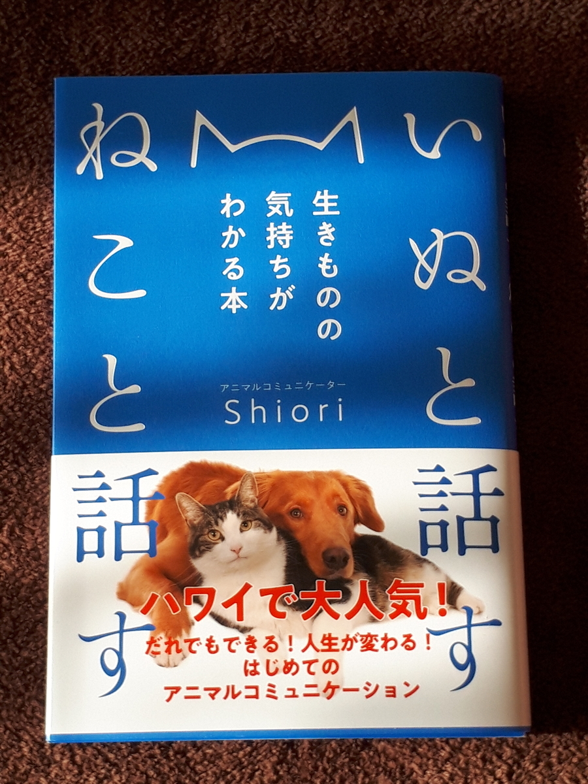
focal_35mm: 27
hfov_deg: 51.4
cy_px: 392
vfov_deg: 65.3
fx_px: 612
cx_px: 294
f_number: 1.9
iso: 40
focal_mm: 3.6
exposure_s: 1/145
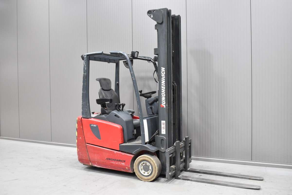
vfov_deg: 38.4
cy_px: 98
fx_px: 280
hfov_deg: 55.1
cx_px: 146
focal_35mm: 34
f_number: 5
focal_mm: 23
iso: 1600
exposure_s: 1/25
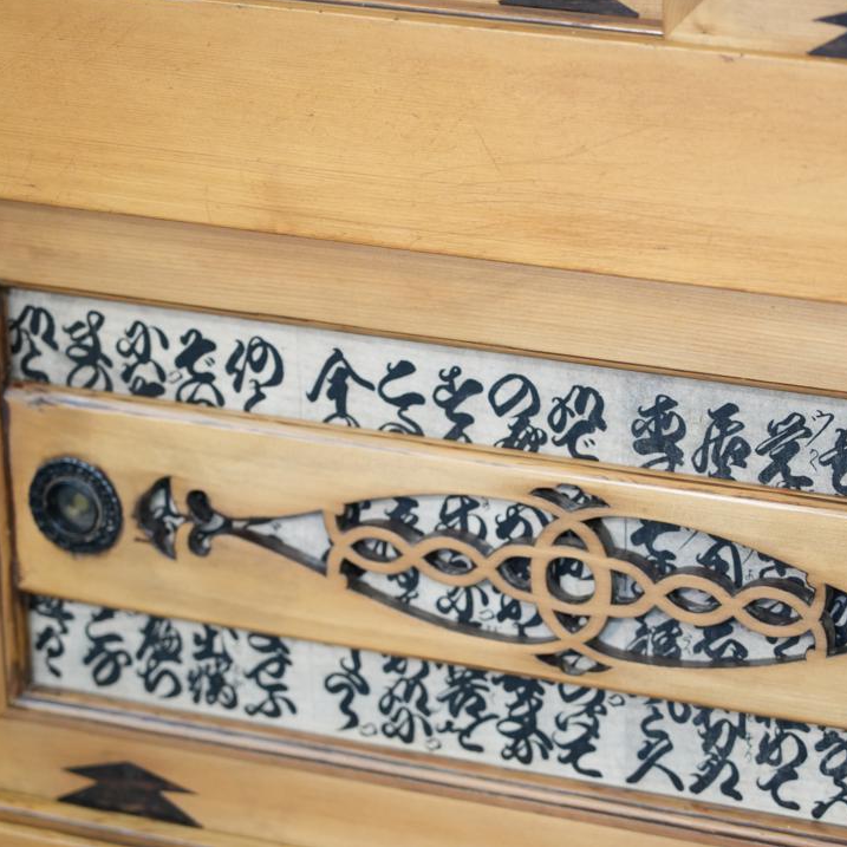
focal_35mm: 135
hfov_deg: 12.9
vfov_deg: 12.9
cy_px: 421
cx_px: 426
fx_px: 3737
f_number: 4
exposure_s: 1/125
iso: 3200
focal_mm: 105
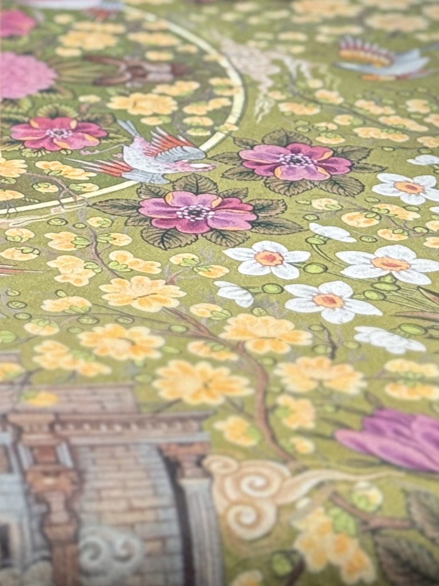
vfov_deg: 13.2
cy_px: -275
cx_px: -152
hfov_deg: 10.2
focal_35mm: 142
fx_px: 2402
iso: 125
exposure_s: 1/100
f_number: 1.78
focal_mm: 6.76
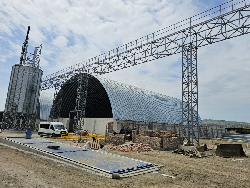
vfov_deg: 56.8
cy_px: 92
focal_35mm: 24
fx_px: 173
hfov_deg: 71.6
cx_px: 128
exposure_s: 1/2099
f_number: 1.7
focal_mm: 6.3
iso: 10
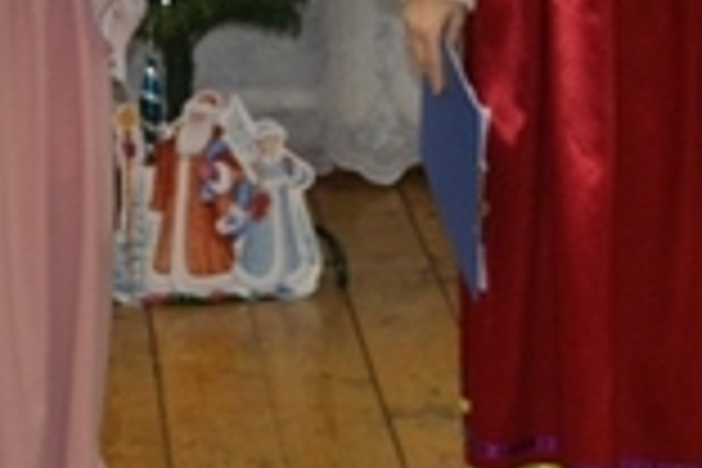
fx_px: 4309
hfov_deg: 9.3
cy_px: -288
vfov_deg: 6.1
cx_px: 450
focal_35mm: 221
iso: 800
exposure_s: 1/60
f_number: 5
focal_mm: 36
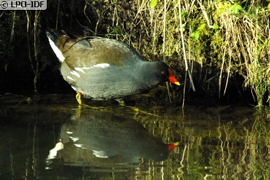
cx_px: 135
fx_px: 4048
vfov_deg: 2.5
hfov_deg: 3.8
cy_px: 90
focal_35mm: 540
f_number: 6.7
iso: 1600
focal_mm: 360
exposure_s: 1/500
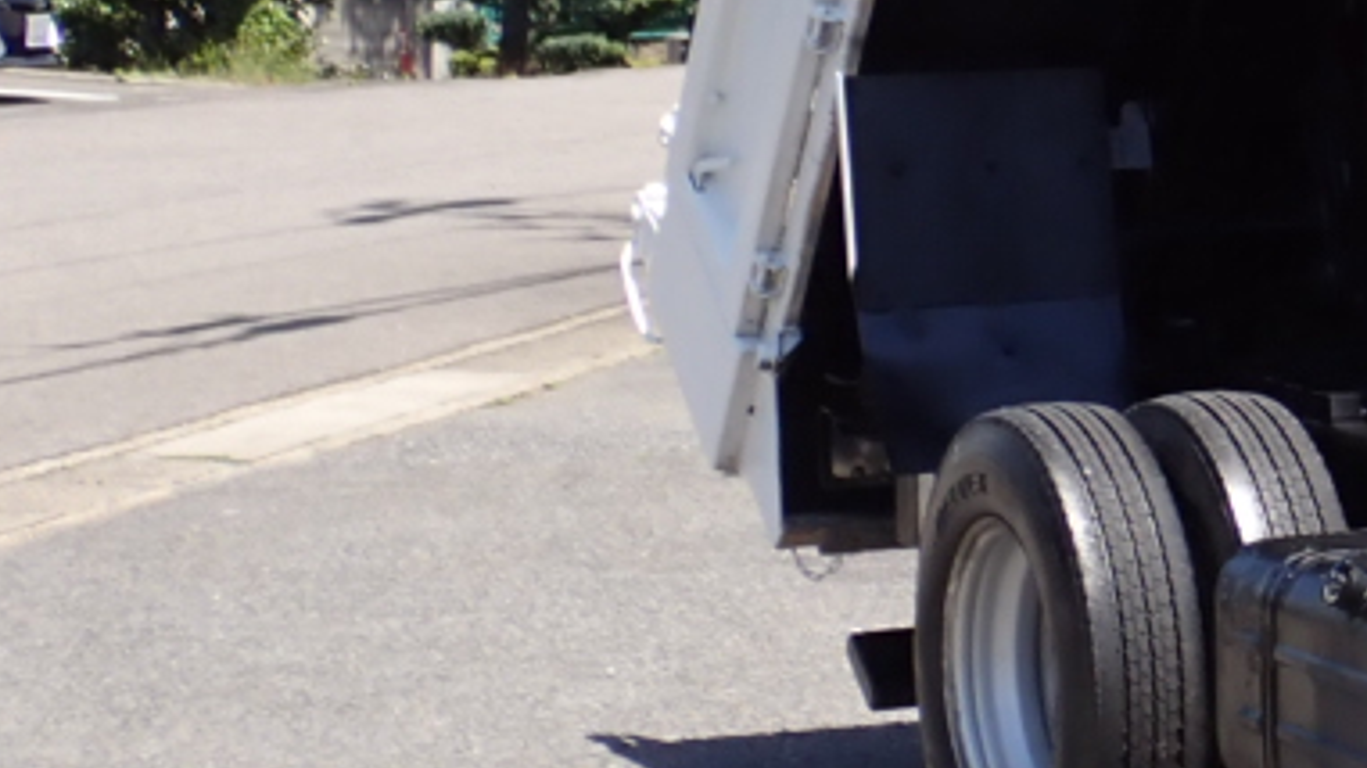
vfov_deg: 7.5
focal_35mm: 161
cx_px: 2181
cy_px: -122
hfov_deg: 12.6
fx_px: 5834
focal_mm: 7.84
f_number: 4
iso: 100
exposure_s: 1/400
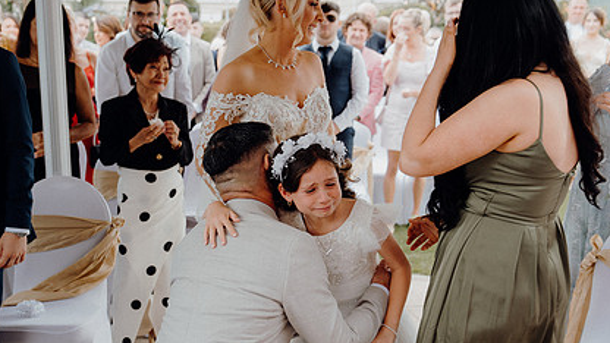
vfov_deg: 20.8
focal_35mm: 57
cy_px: 278
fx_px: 922
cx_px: 279
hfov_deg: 36.6
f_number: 3.5
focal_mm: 39
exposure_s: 1/200
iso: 125
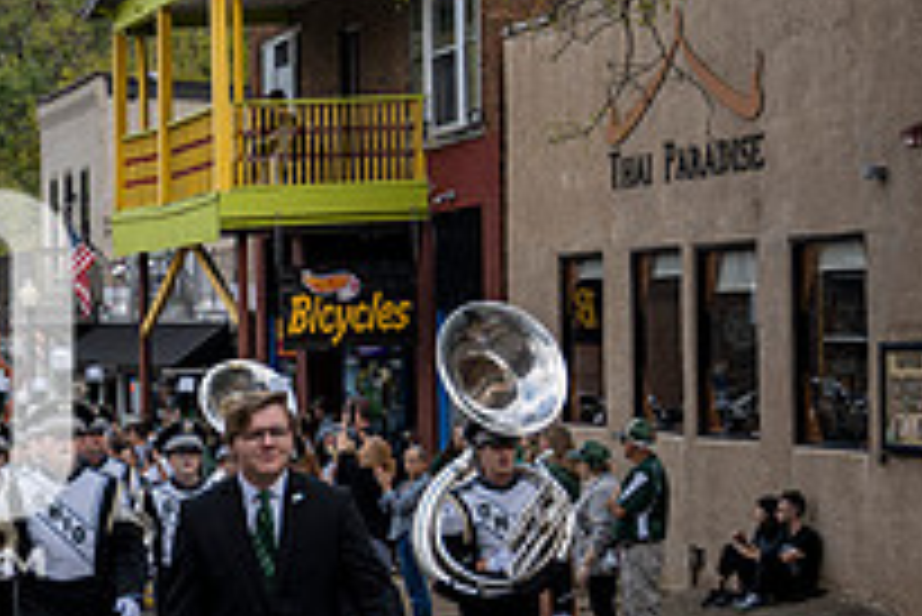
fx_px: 2614
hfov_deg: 18.6
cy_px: 402
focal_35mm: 102
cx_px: -265
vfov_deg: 13.4
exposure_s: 1/1600
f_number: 4
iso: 320
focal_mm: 36
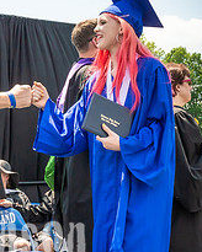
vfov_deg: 18.7
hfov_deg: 15.1
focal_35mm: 102
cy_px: 194
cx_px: 61
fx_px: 762
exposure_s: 1/800
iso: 200
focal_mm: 22
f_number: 7.1
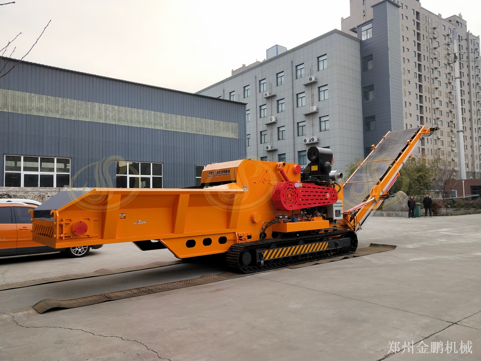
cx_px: 240
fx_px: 417
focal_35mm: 30
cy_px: 180
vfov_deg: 46.8
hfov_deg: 60.0
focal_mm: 3.95
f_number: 1.8
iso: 111
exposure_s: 1/516
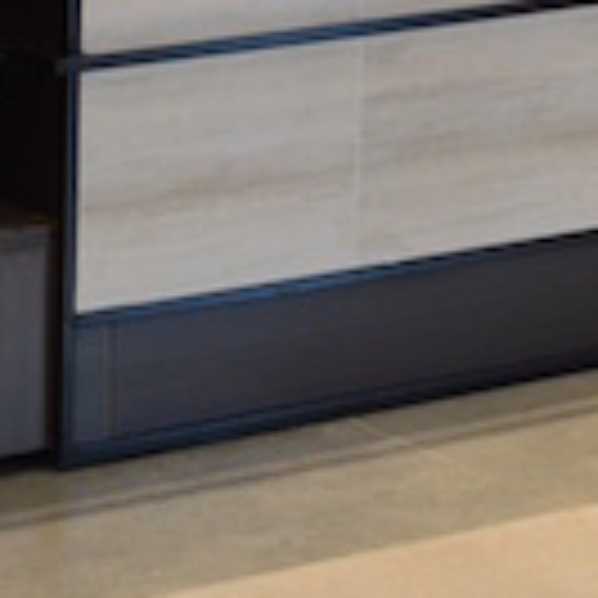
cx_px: 382
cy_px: -758
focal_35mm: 245
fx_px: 4788
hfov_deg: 7.1
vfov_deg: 6.8
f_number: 7.1
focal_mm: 20
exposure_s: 1/25
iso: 400
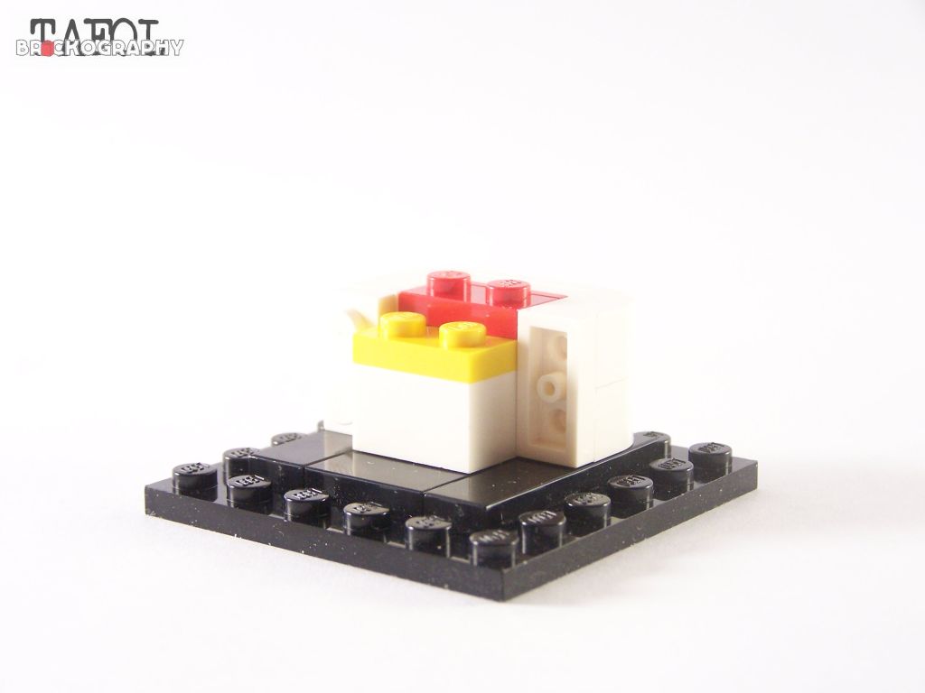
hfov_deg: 20.9
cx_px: 462
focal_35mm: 94
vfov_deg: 15.7
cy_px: 346
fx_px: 2512
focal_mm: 15.6
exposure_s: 1/30
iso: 200
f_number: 3.2
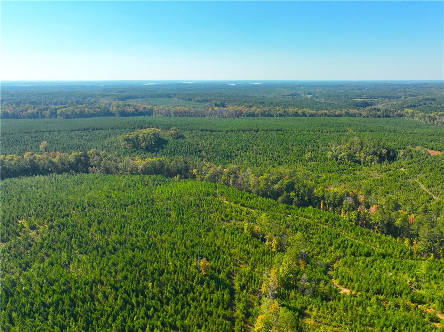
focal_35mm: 24
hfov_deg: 71.6
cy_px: 166
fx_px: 308
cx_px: 222
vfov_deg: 56.8
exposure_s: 1/320
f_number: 2.8
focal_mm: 12.29
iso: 200
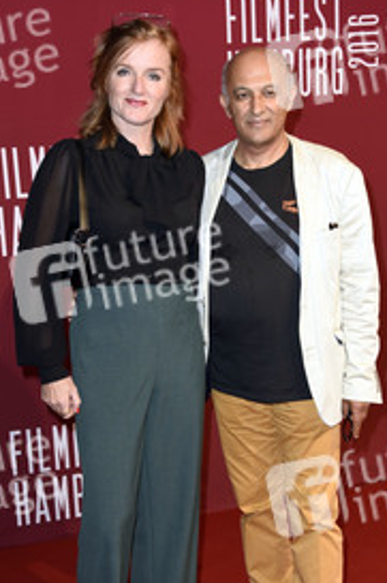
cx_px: 182
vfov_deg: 30.4
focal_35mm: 66
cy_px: 380
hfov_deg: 20.5
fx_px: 1068
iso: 800
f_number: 5.6
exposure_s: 1/200
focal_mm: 45
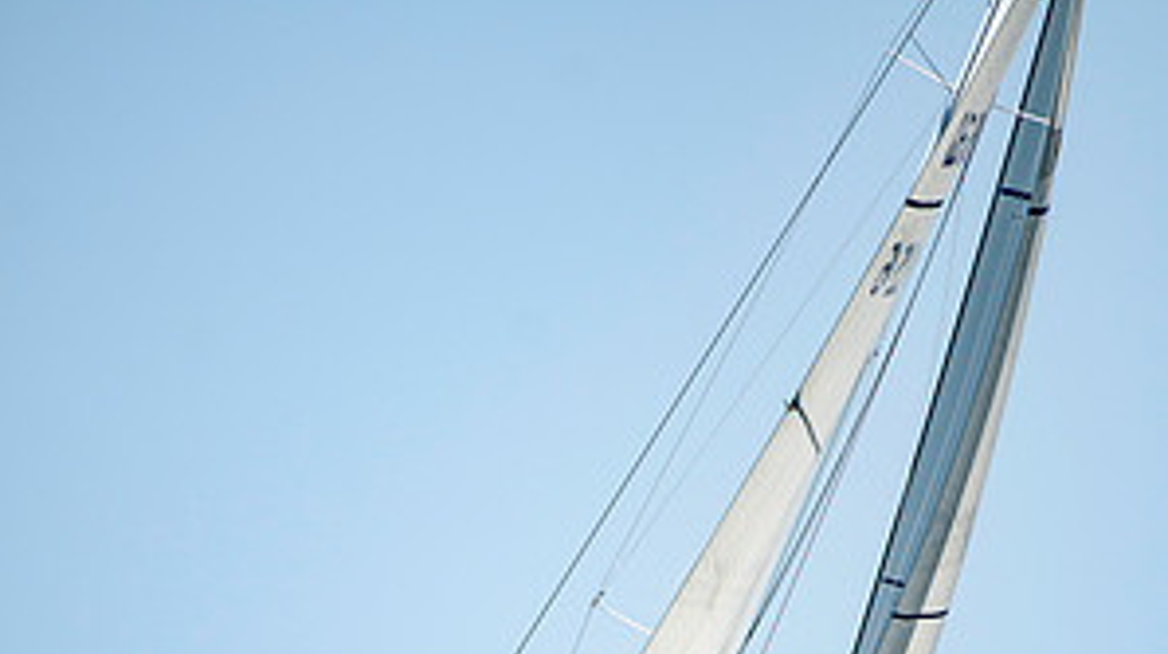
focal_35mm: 950
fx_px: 29396
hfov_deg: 2.3
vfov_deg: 1.3
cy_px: 869
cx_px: 584
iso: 400
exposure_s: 1/3200
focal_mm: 400
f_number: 5
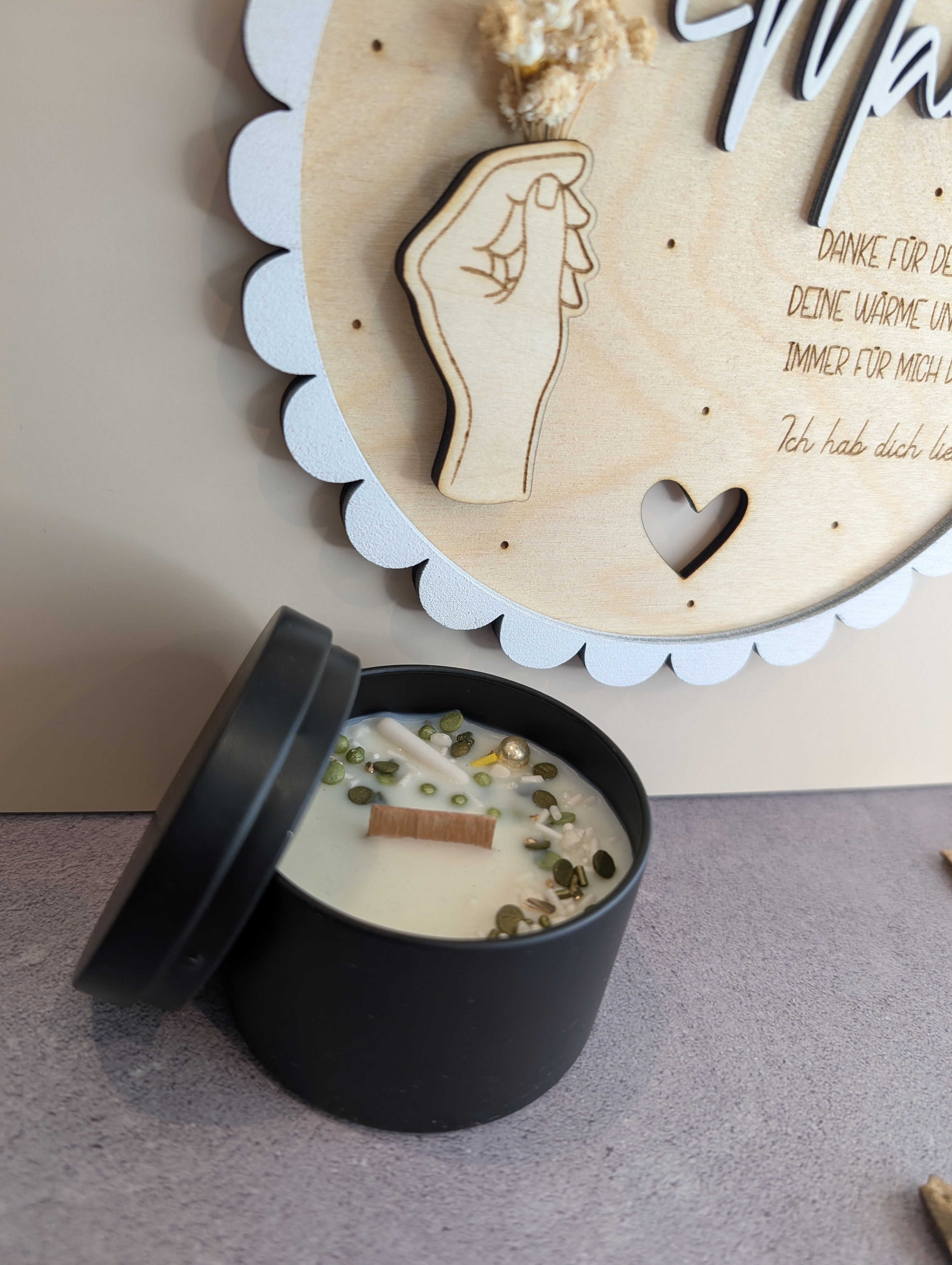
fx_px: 878
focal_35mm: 24
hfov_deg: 56.9
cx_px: 476
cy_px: 632
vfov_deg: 71.5
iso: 35
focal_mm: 6.9
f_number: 1.68
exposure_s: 1/37.9
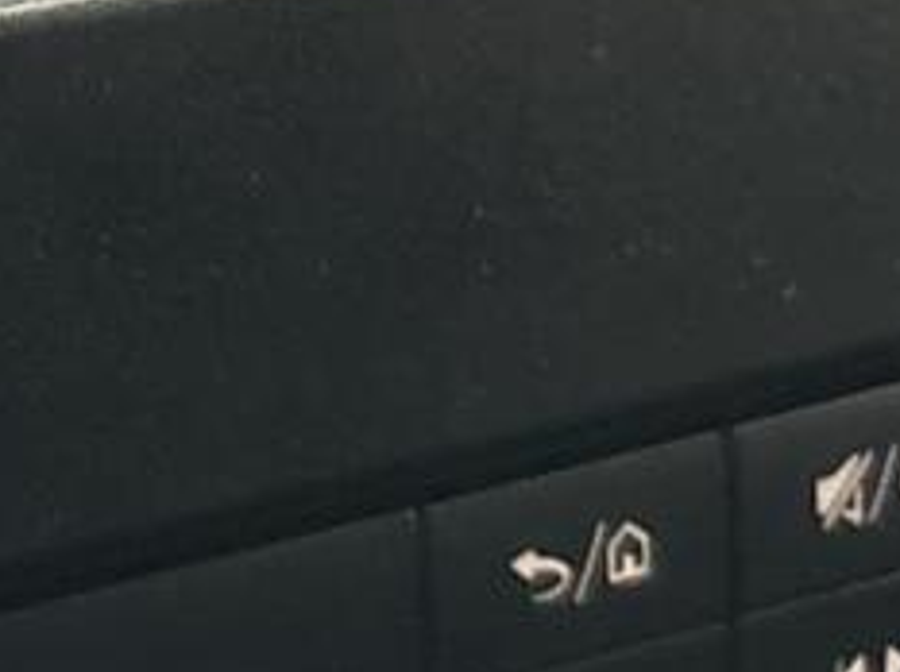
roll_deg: -1.7
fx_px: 4179
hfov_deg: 11.2
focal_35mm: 161
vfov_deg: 8.7
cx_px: -842
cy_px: -684
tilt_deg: -16.7
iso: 400
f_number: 1.6
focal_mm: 5.96
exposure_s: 1/59
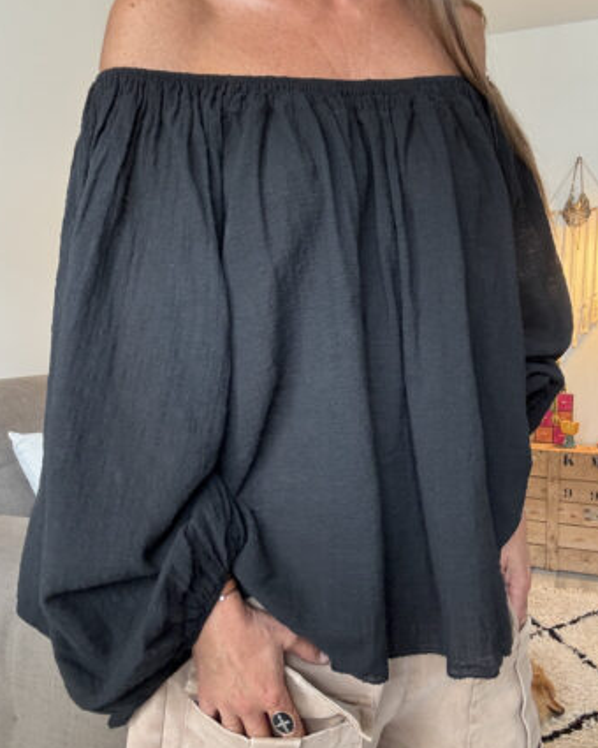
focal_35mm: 32
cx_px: 297
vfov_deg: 55.7
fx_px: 708
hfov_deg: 45.8
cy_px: 363
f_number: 1.9
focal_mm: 2.69
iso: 250
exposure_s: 1/60
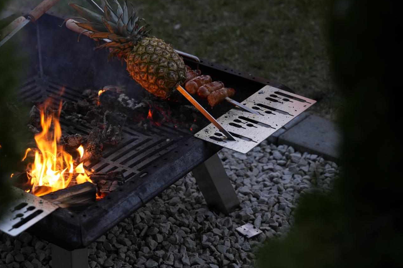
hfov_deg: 19.4
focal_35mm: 105
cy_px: 122
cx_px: 128
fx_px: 1175
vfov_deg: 13.0
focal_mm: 70
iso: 1000
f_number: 2.8
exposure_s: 1/100
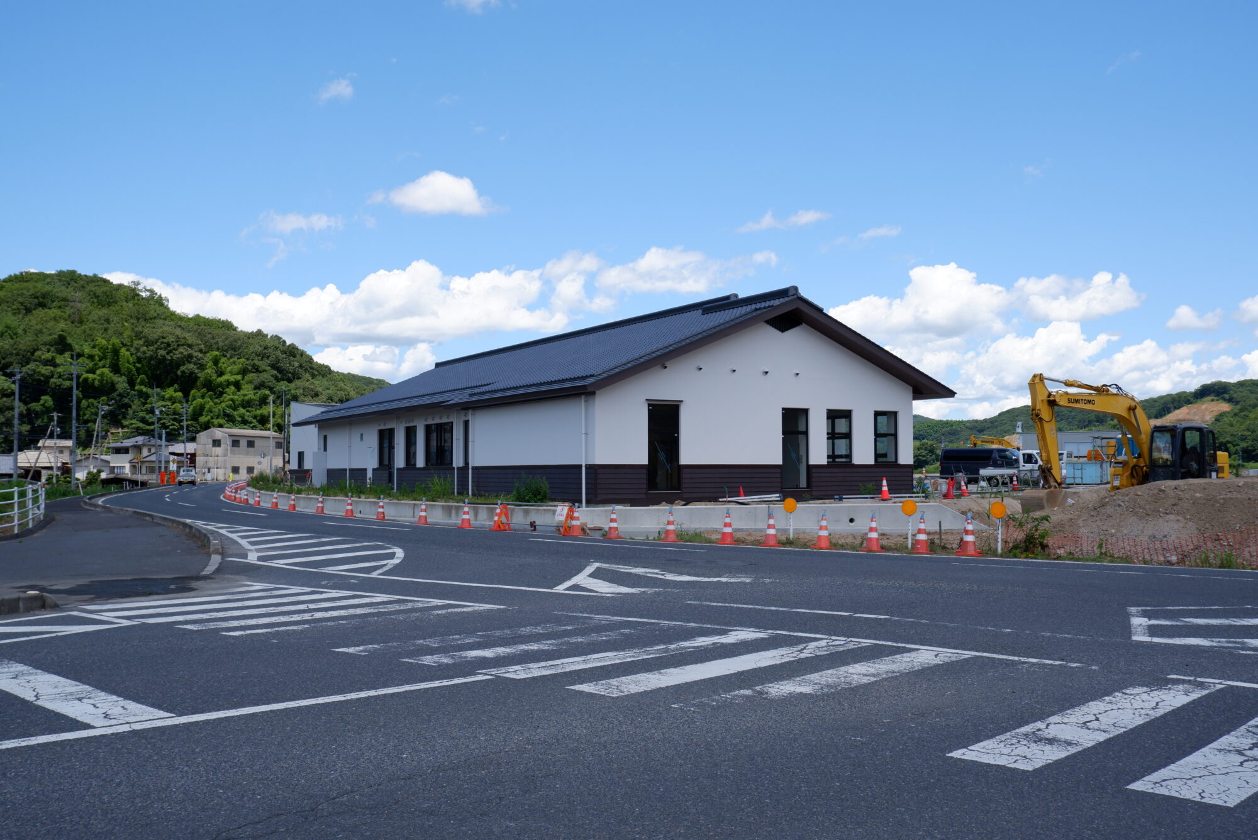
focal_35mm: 32
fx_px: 1119
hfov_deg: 58.7
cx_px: 629
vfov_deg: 41.2
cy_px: 420
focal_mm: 21.5
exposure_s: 1/350
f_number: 9
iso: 200
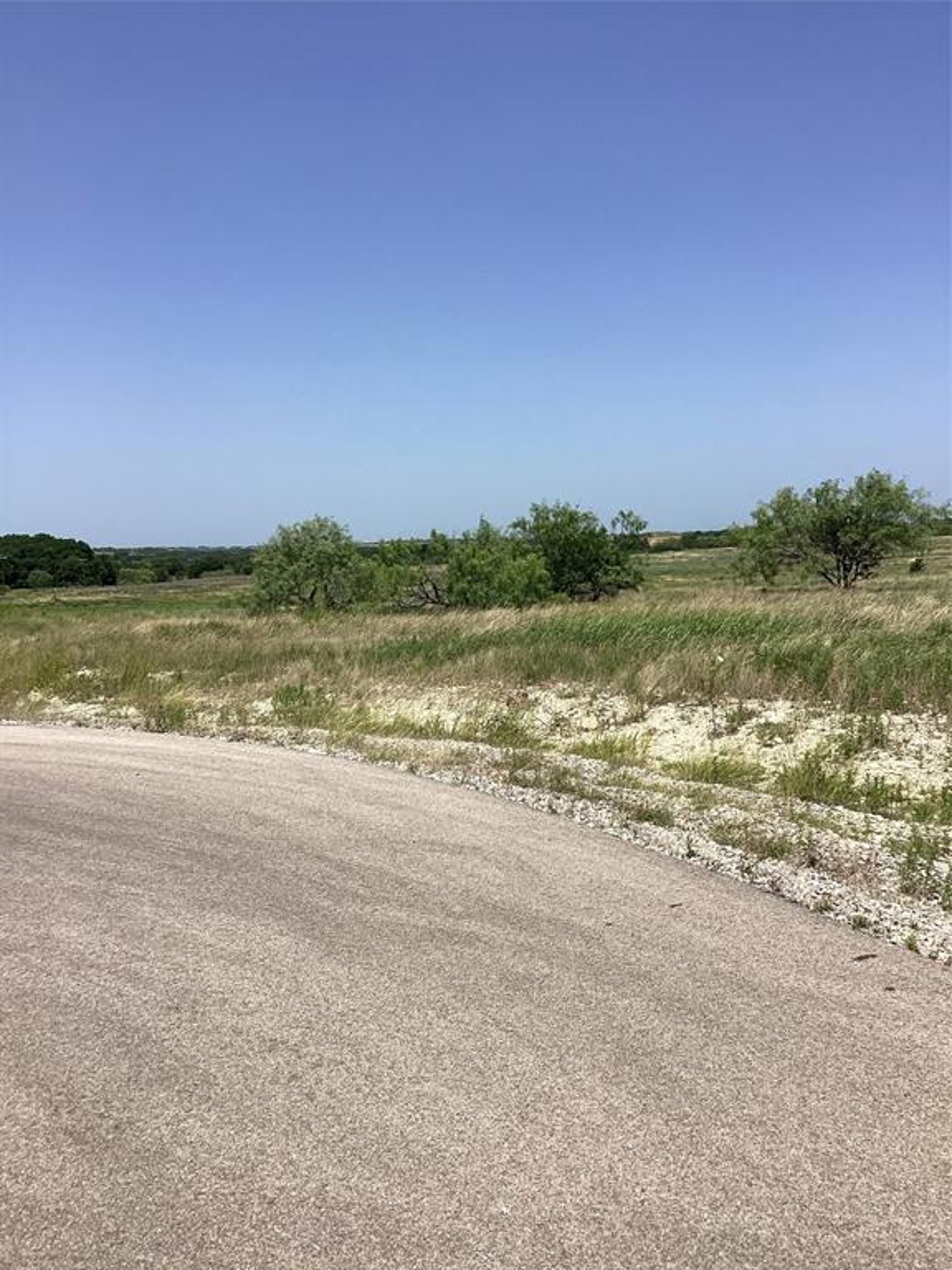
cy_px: 635
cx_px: 476
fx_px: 1137
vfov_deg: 58.4
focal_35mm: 31
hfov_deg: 45.4
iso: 25
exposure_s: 1/2203
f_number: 2.4
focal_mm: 3.3
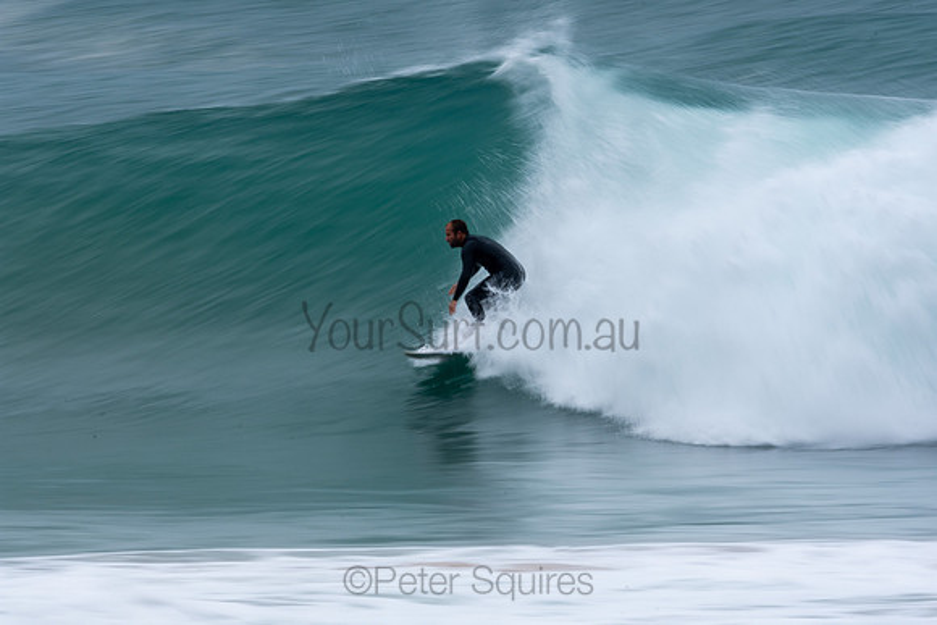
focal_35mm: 750
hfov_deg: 2.7
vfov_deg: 1.8
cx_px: 468
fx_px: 19524
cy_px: 312
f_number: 25
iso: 100
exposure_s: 1/20
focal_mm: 500
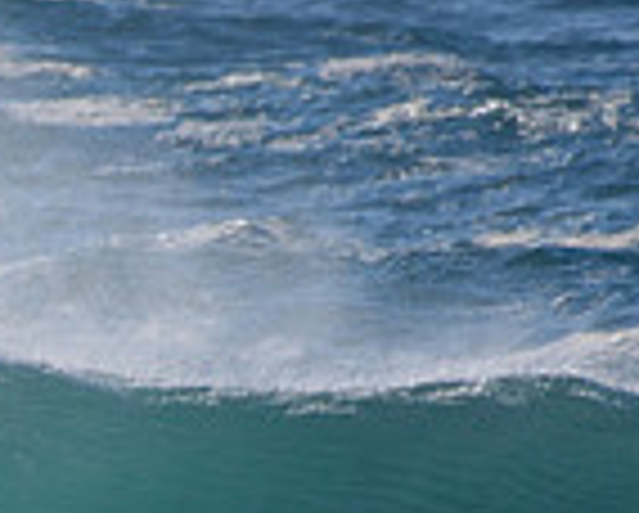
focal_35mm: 2877
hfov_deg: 0.7
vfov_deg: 0.5
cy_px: 794
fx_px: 54484
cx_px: -598
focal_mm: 500
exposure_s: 1/2000
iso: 320
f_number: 5.6
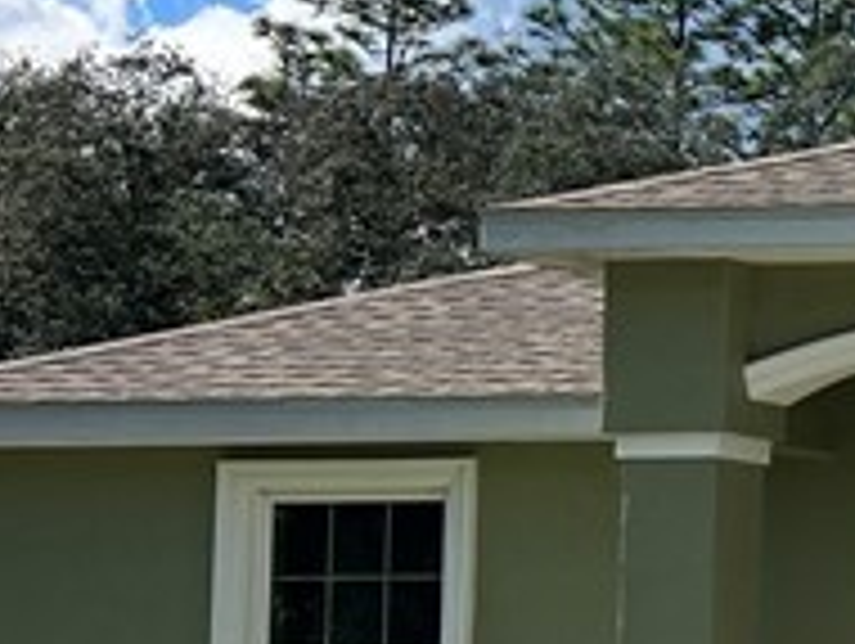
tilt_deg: +4.8
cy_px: 482
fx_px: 3462
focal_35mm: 140
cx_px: 2214
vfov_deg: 10.6
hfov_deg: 11.2
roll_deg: +0.5
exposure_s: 1/5587
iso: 50
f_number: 1.5
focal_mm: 5.7
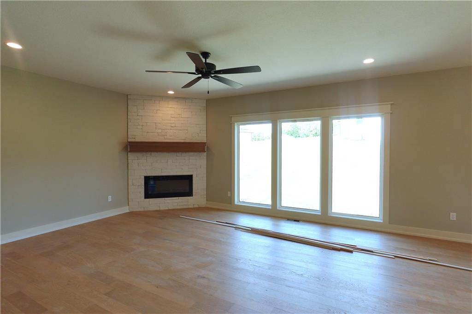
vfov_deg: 67.3
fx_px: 236
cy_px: 157
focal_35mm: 18
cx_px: 236
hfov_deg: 90.0
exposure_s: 1/125
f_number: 5
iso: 320
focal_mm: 6.9
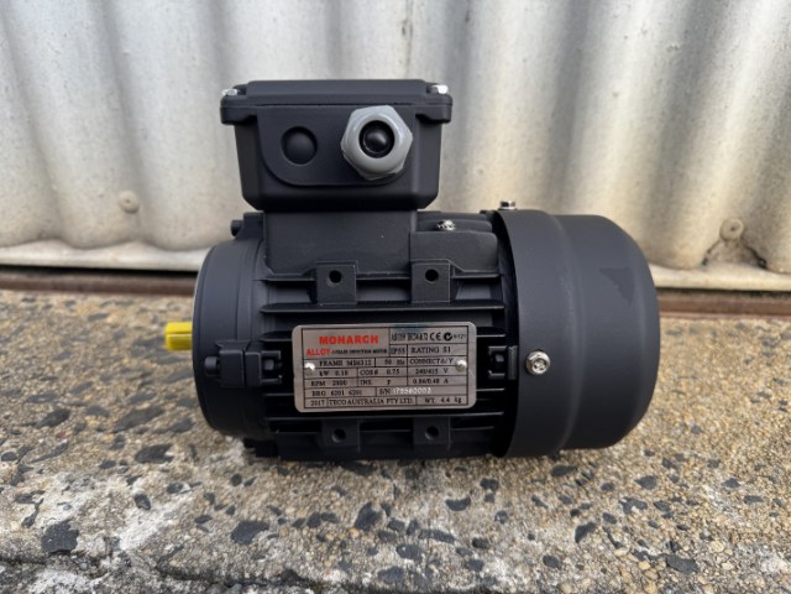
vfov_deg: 56.8
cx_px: 396
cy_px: 297
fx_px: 548
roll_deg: +0.3
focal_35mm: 24
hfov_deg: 71.6
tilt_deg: -27.1
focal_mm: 6.76
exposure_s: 1/531
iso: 80
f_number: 1.78
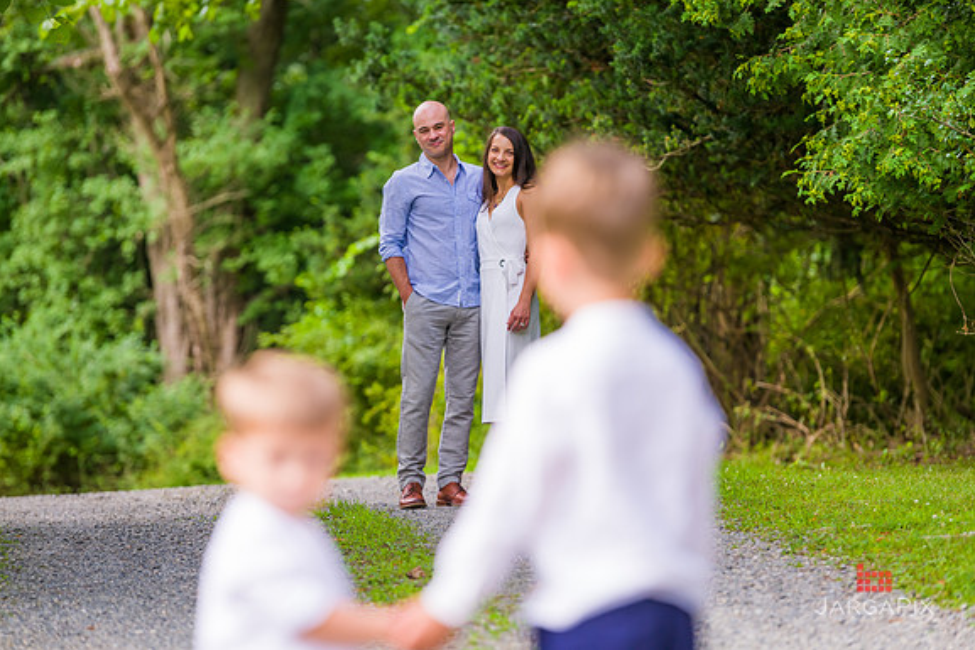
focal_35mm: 181
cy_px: 325
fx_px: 4903
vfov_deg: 7.6
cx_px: 487
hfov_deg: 11.4
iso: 200
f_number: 4
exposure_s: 1/640
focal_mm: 180
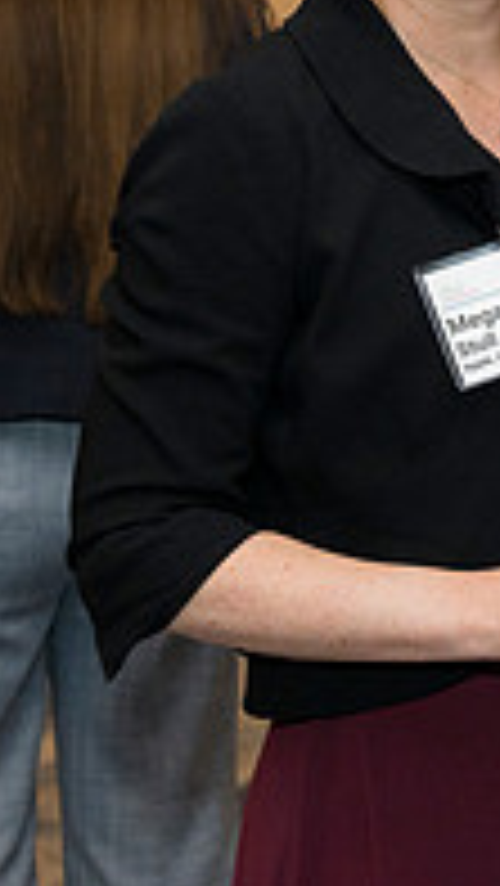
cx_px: 1086
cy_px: 92
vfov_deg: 18.0
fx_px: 2754
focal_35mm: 117
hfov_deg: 9.5
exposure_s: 1/125
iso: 800
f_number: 4
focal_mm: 38
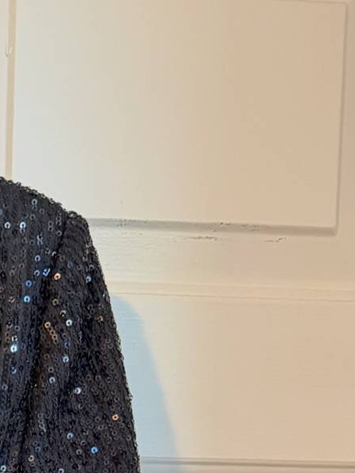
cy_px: 781
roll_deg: -0.8
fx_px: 1135
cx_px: -239
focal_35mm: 83
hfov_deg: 15.7
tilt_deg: -6.4
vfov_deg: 19.4
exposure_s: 1/60
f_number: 1.78
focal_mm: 6.76
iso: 640
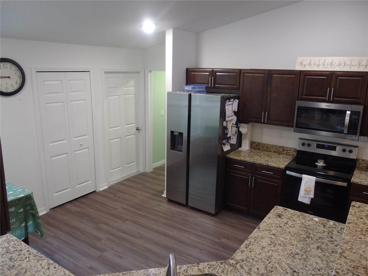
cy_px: 138
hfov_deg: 63.4
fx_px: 298
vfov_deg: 49.7
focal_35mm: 28
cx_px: 184
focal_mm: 6
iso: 250
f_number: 1.8
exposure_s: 1/45
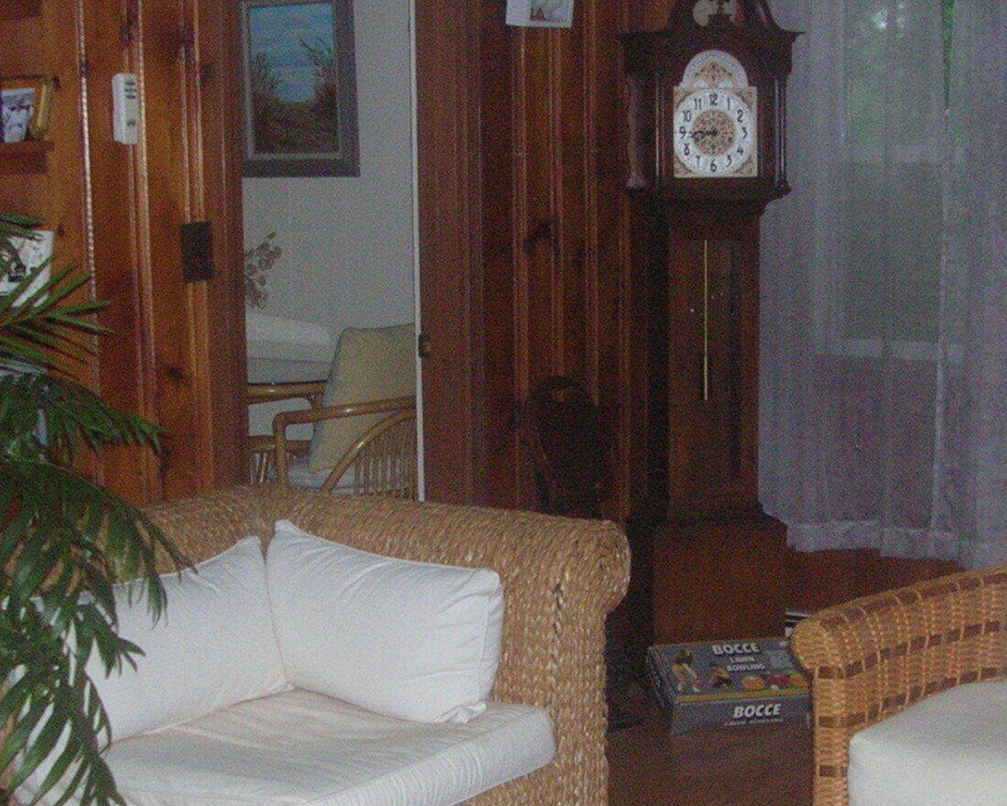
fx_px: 2116
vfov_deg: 21.5
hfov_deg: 26.8
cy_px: 463
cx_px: 557
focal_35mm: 71
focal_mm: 5.8
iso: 186
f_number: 2.8
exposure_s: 1/60.1
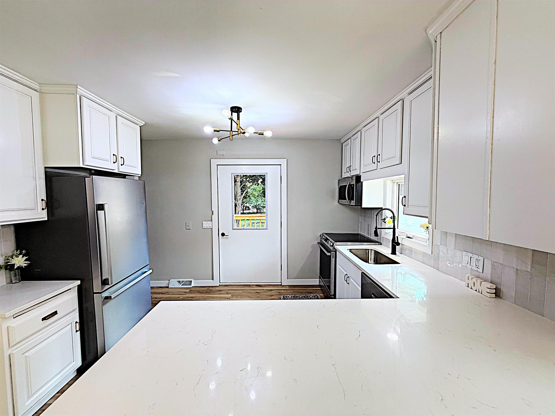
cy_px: 208
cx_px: 278
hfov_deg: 102.1
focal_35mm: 14
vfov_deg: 85.7
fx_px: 224
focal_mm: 2.22
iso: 100
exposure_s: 1/120
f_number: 2.2
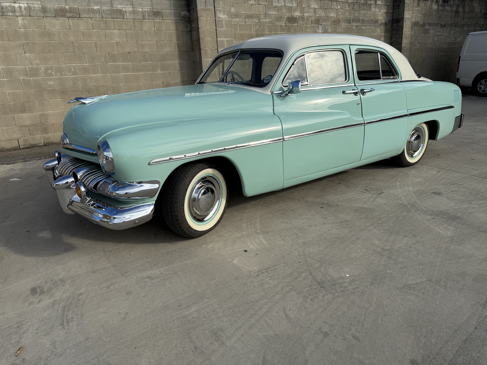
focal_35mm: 24
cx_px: 244
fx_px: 338
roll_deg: +2.2
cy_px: 182
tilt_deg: -18.1
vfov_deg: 56.8
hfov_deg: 71.6
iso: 80
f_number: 1.78
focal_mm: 6.76
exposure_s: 1/4673
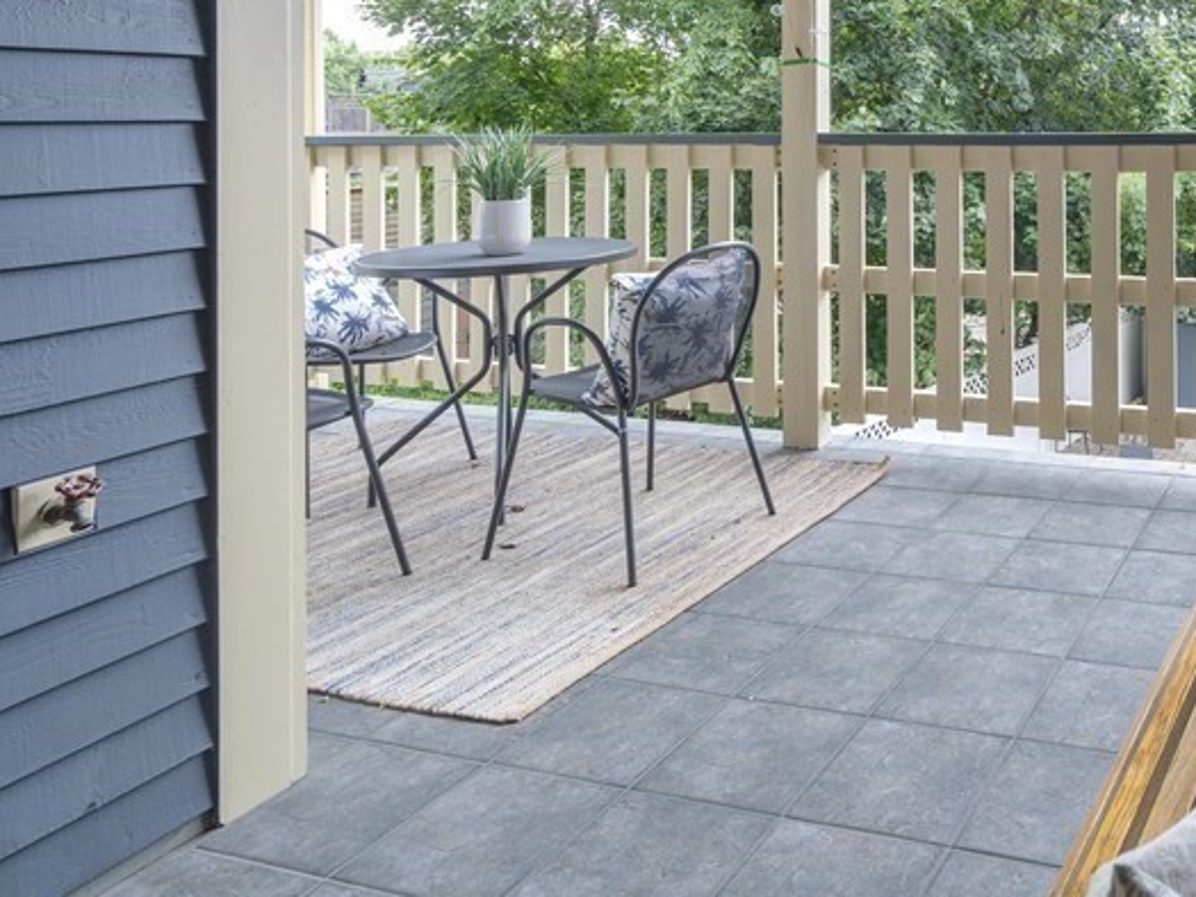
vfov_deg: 43.6
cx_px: 1091
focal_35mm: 30
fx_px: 1037
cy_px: 126
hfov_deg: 52.2
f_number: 8
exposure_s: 1/8
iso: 320
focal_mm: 16
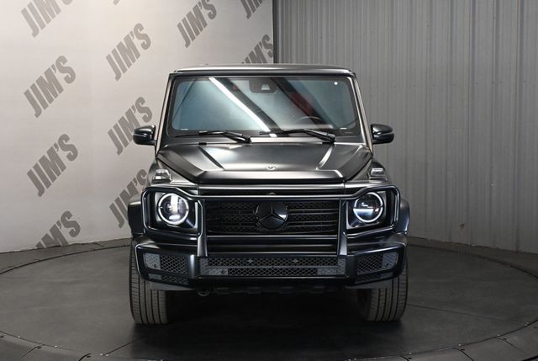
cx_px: 269
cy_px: 180
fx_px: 741
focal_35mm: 50
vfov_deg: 27.4
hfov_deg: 39.9
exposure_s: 1/60
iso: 3600
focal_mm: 33
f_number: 5
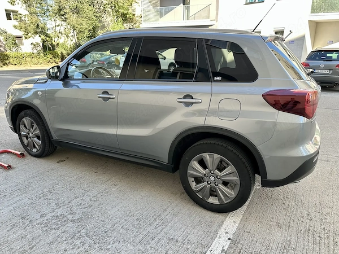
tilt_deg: -17.3
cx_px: 170
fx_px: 235
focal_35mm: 24
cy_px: 127
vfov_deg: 56.8
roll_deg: +0.4
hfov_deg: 71.6
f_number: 1.78
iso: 80
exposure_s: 1/333
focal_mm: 6.86
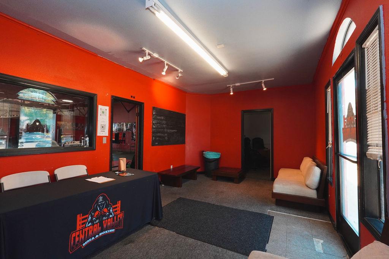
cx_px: 194
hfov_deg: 95.0
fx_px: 178
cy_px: 130
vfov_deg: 72.1
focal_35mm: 16
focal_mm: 11
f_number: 10
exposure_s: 1/30
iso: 800
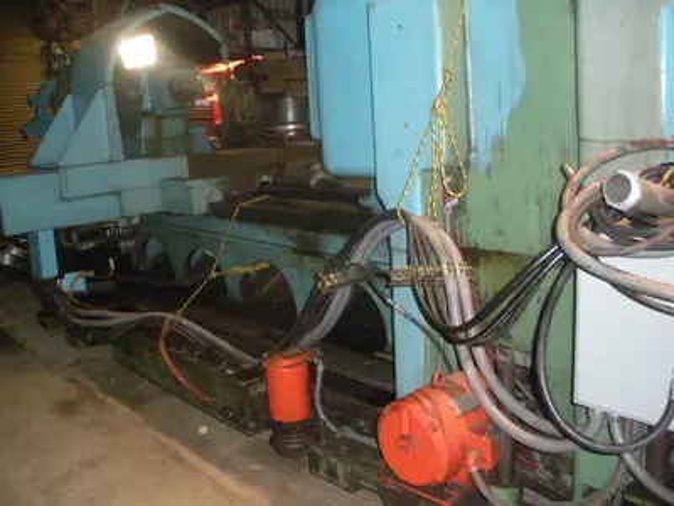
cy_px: 253
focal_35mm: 36
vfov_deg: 39.7
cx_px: 337
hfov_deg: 51.4
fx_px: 701
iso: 800
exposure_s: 1/60
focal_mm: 6.3
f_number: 3.5
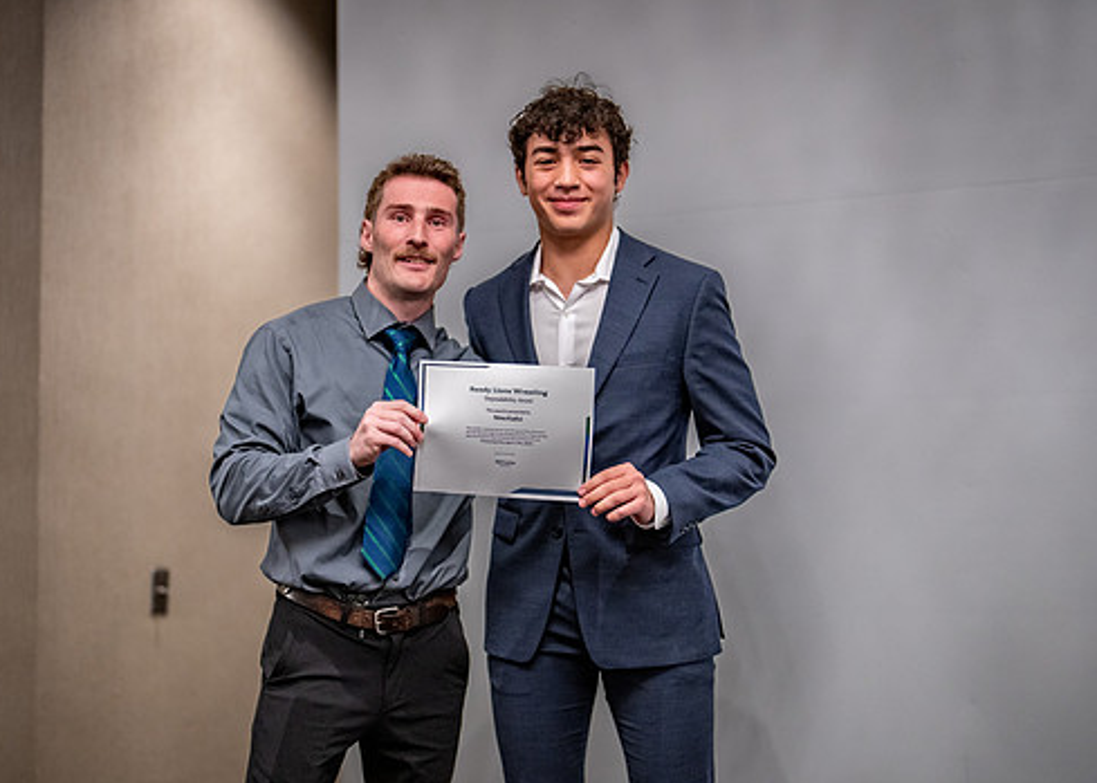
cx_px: 491
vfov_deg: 22.2
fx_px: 1993
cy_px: 460
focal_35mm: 64
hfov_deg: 30.7
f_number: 1.2
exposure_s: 1/320
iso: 1250
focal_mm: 50
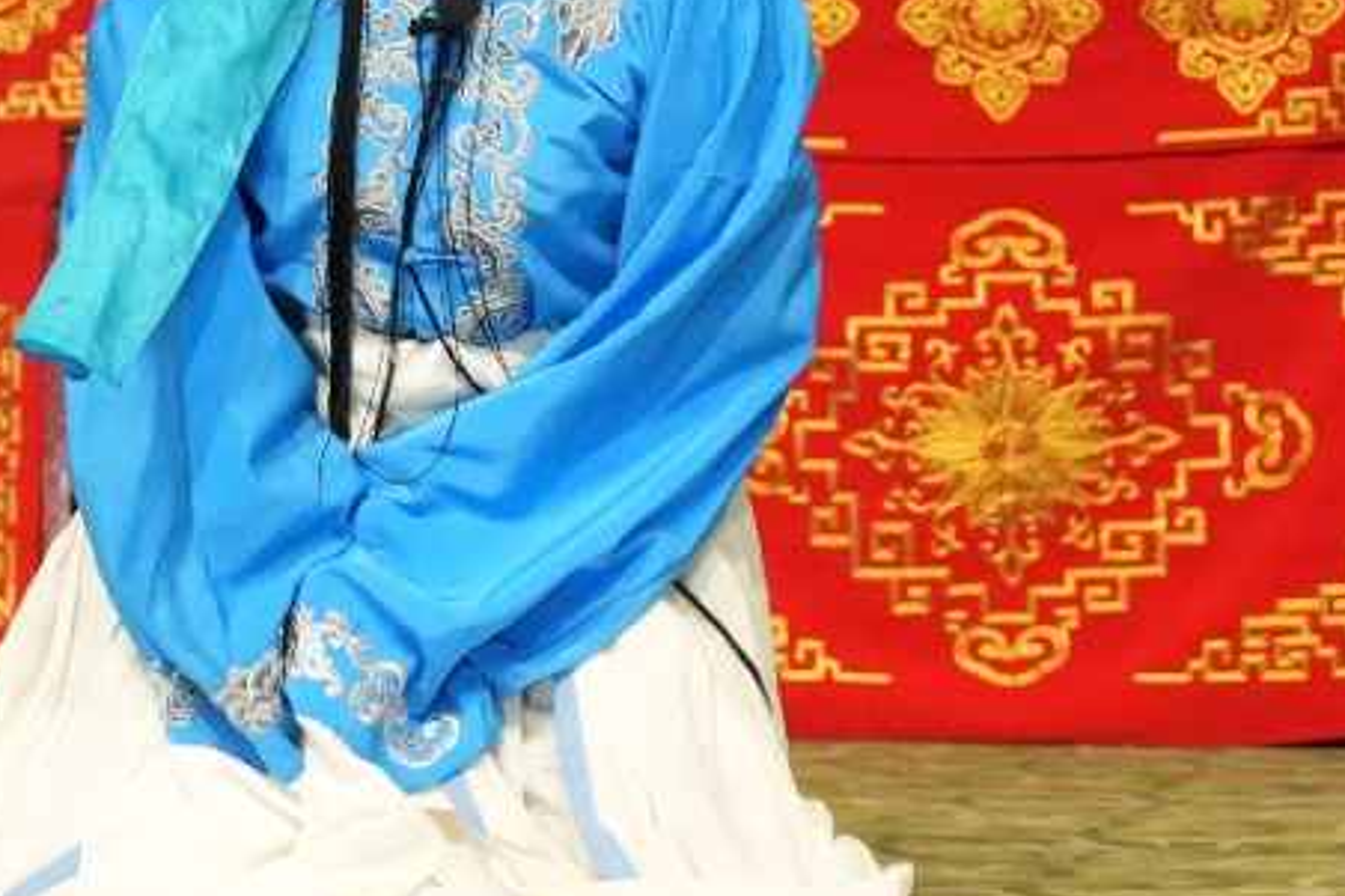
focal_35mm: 127
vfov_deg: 10.7
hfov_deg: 16.1
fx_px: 4743
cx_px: 539
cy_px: -10
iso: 12800
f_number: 4
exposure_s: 1/4000
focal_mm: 41
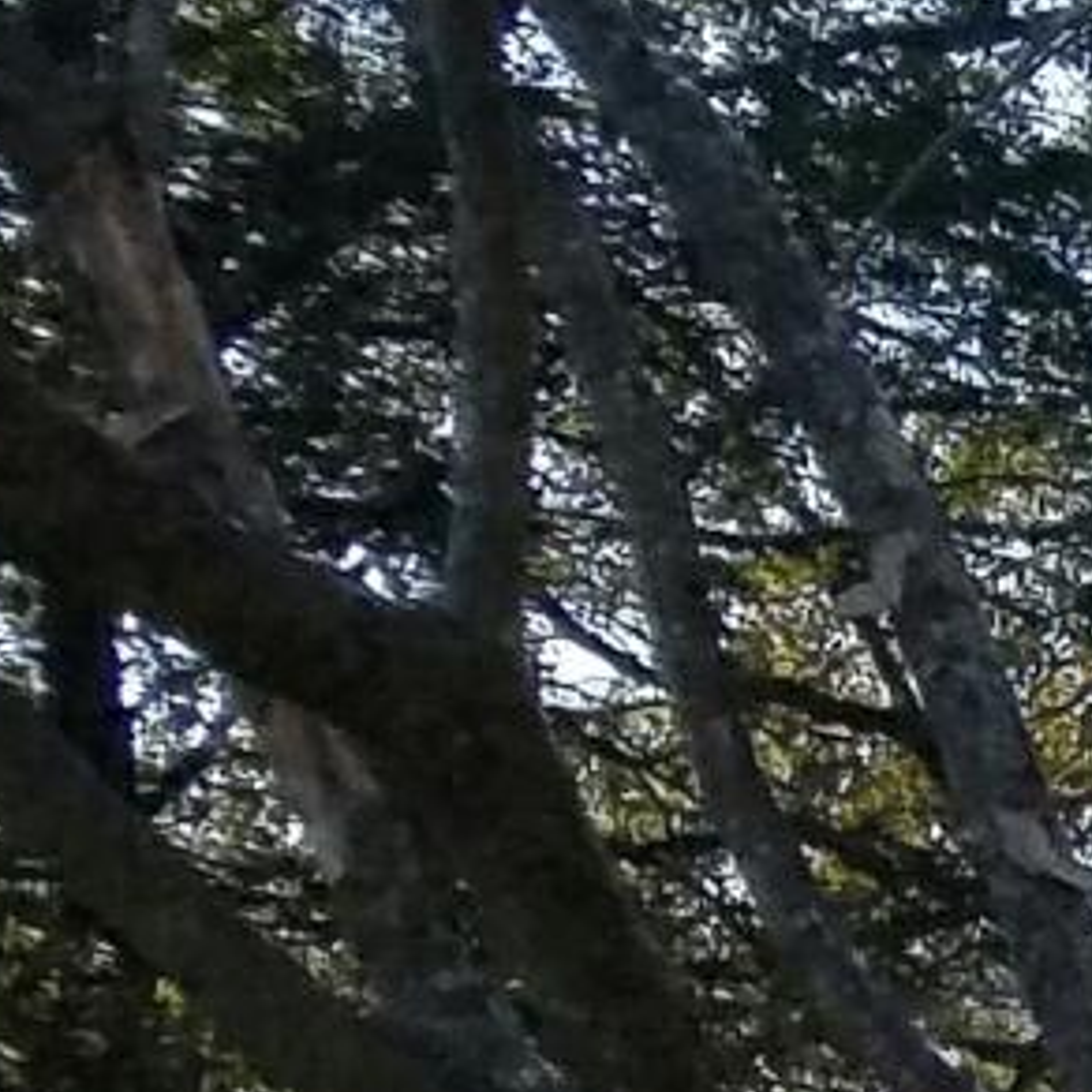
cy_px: 2184
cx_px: 5494
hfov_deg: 5.5
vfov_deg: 7.1
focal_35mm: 236
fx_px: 8423
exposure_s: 1/2576
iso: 50
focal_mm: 4.2
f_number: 1.7
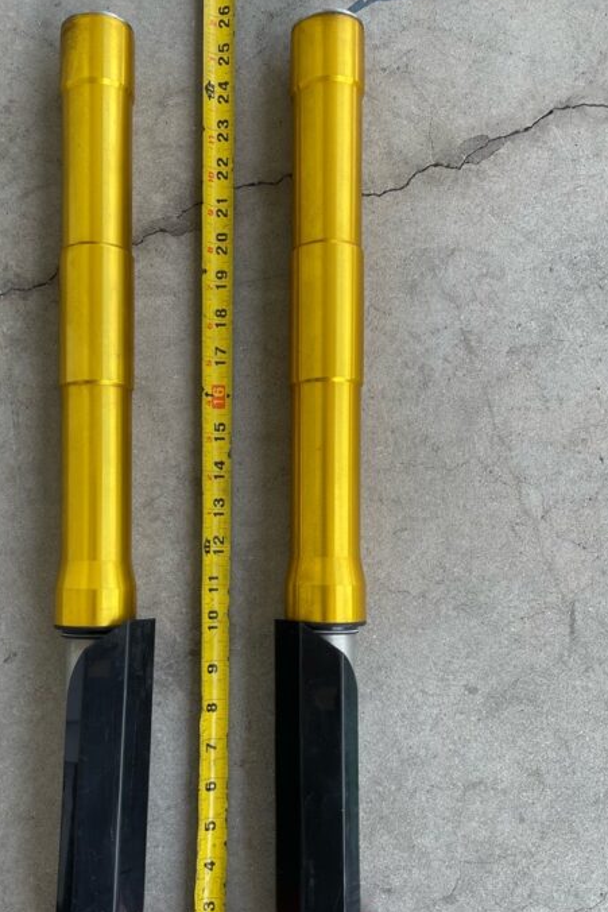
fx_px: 810
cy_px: 528
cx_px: 224
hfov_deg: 40.8
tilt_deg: -88.1
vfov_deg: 58.4
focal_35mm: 32
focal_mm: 5.1
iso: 32
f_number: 1.6
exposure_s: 1/548
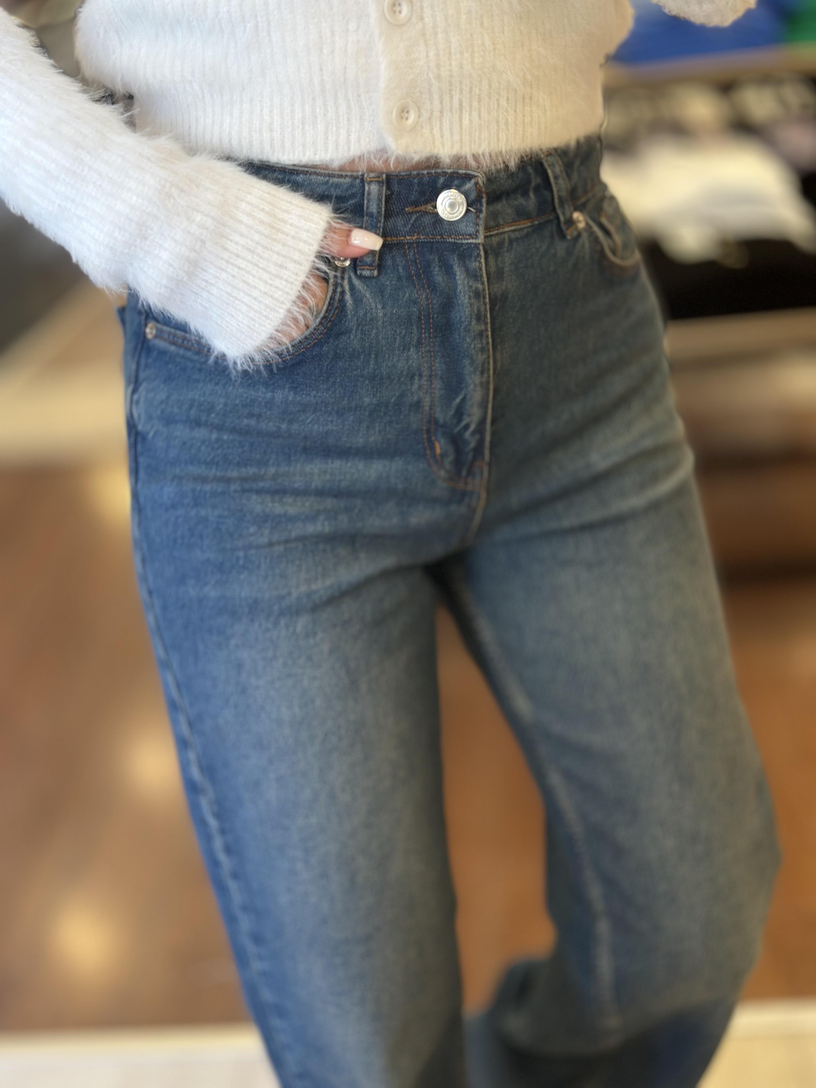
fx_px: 1509
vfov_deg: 39.7
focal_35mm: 48
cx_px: 408
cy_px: 544
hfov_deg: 30.3
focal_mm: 6.86
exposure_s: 1/50
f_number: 1.78
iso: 125
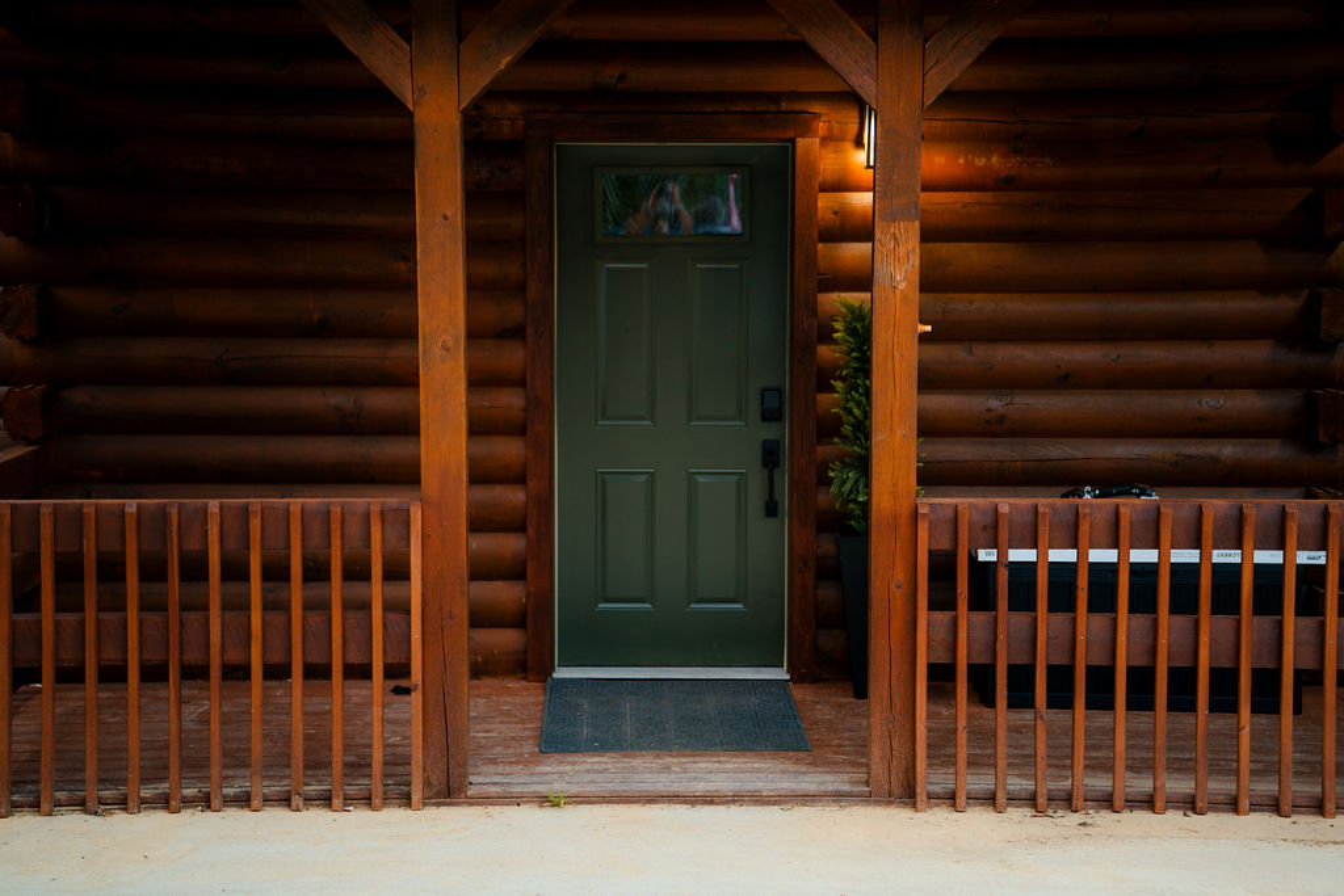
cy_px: 448
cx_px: 672
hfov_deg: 29.7
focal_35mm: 68
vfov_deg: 20.1
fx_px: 2535
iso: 400
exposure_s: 1/80
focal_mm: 67
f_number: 2.8
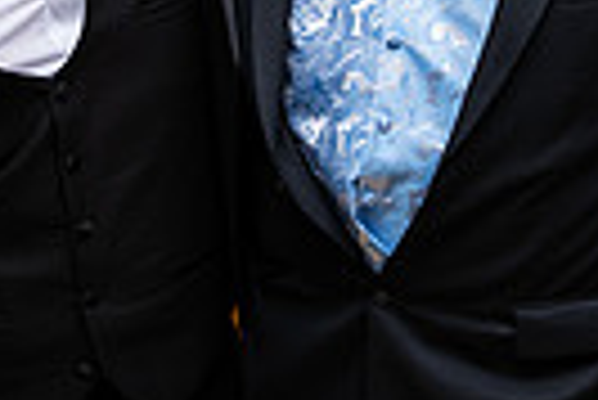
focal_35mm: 122
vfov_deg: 11.2
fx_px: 2029
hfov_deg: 16.7
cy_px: 74
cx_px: 202
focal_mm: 28
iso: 640
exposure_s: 1/160
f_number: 3.5
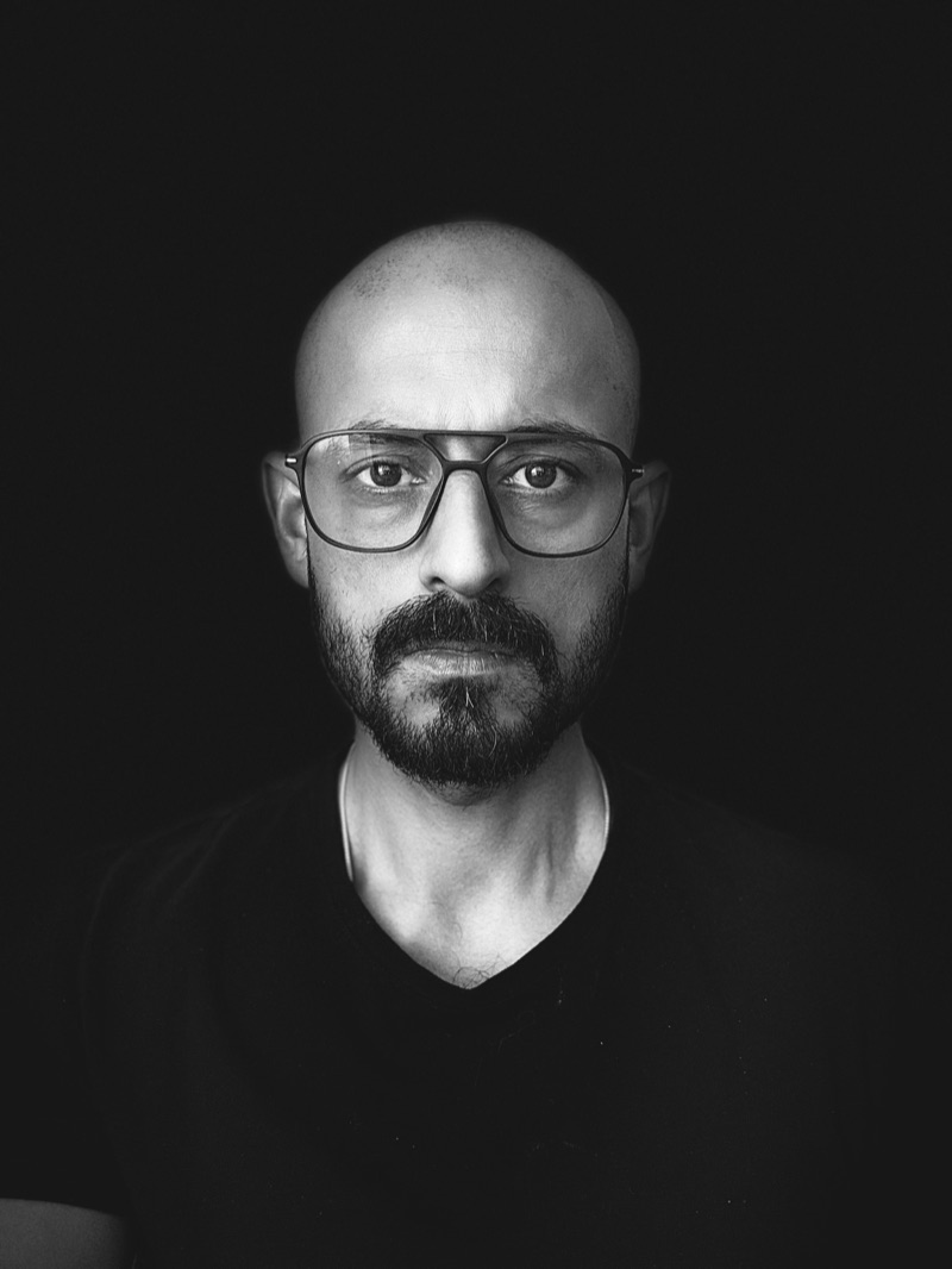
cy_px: 634
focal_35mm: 30
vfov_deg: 60.0
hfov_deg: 46.8
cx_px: 476
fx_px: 1100
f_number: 1.9
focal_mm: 2.69
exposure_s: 1/79
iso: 80
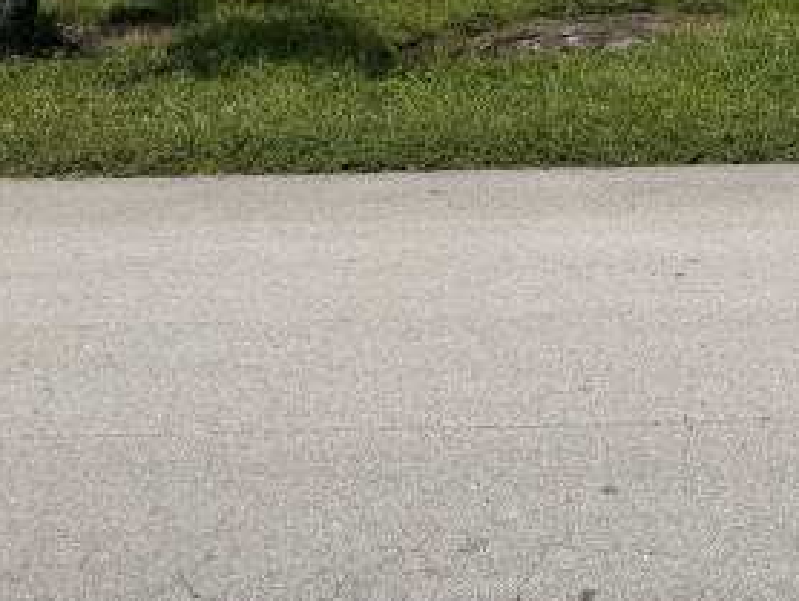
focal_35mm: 69
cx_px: 770
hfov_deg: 26.8
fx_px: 1594
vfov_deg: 19.2
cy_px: -242
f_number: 1.78
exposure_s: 1/9091
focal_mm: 6.76
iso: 80
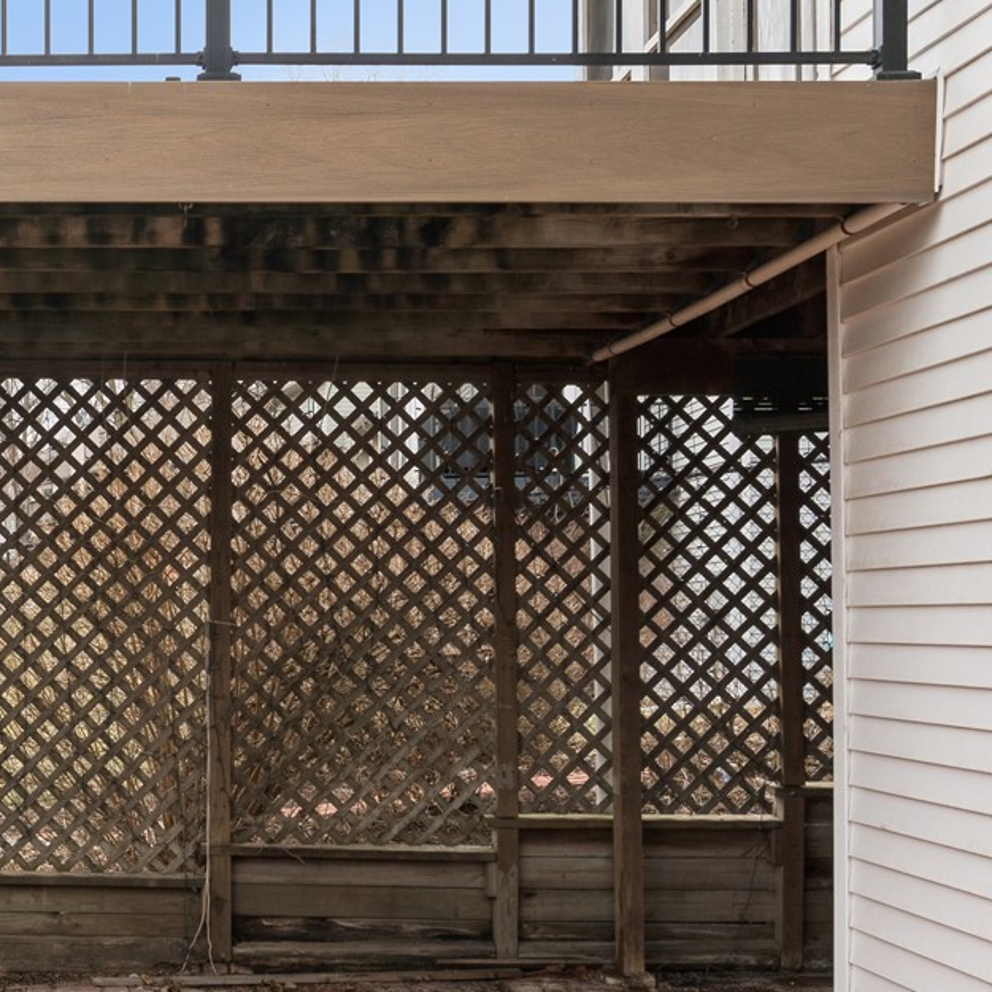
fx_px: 1945
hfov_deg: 27.4
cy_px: 613
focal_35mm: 60
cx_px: 69
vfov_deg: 28.5
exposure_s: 1/100
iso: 400
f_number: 9
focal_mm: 26
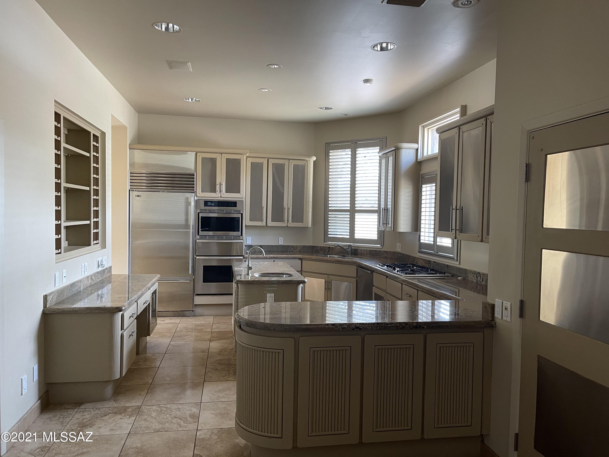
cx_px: 304
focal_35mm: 26
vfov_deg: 53.1
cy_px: 228
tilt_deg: -2.3
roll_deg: -2.0
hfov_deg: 67.3
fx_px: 457
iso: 160
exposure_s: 1/60
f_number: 1.6
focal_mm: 5.1
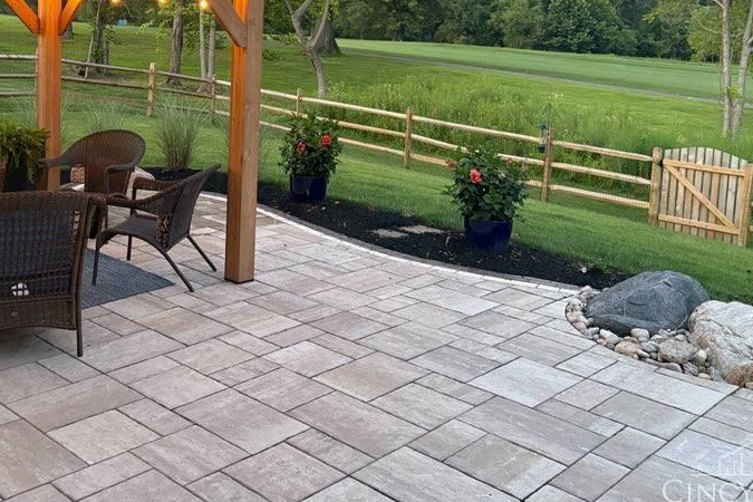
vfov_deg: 31.8
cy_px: 102
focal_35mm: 41
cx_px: 262
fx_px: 858
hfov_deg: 46.8
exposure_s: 1/40
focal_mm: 5.96
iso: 400
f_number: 1.6
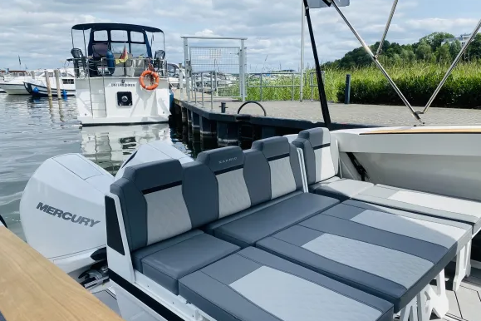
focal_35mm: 28
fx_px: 374
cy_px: 168
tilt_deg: -14.3
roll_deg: +1.1
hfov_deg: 65.5
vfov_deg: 46.4
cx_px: 248
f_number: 1.8
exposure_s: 1/3040
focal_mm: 4.25
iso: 32
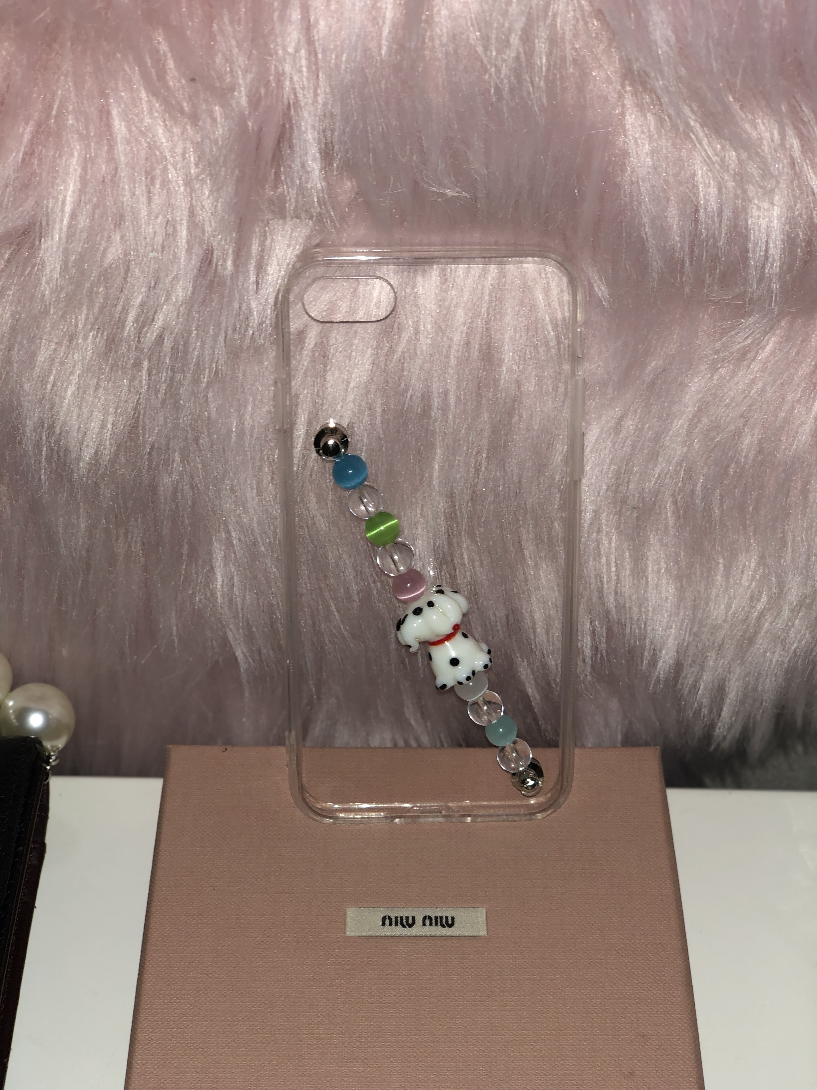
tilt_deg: -43.0
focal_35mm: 52
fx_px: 1636
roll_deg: +0.0
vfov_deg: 36.8
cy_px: 545
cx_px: 408
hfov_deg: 28.0
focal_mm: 6
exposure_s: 1/30
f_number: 2.4
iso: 25
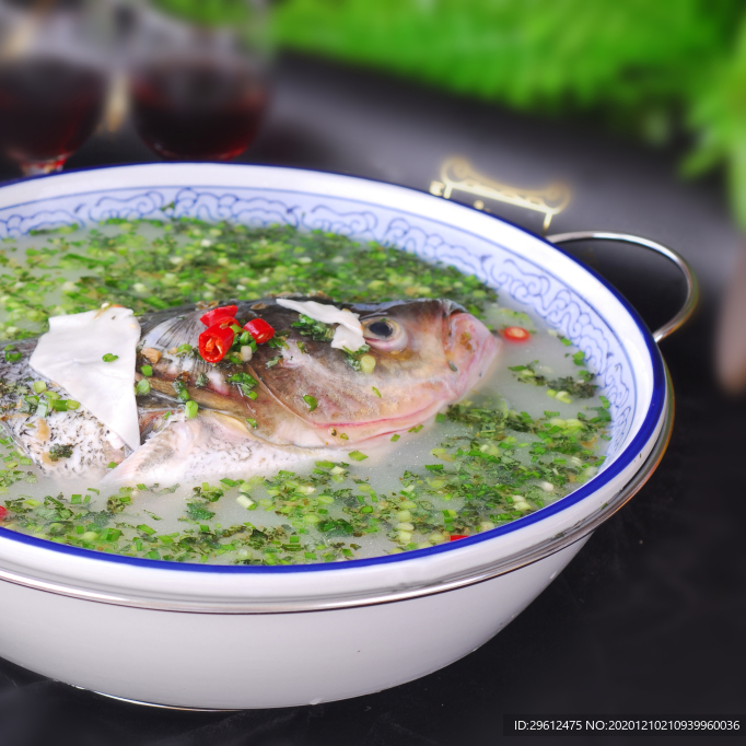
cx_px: 202
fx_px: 2804
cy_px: 372
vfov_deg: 15.2
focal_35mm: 115
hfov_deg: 15.1
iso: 100
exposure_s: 1/200
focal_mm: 60
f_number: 7.1
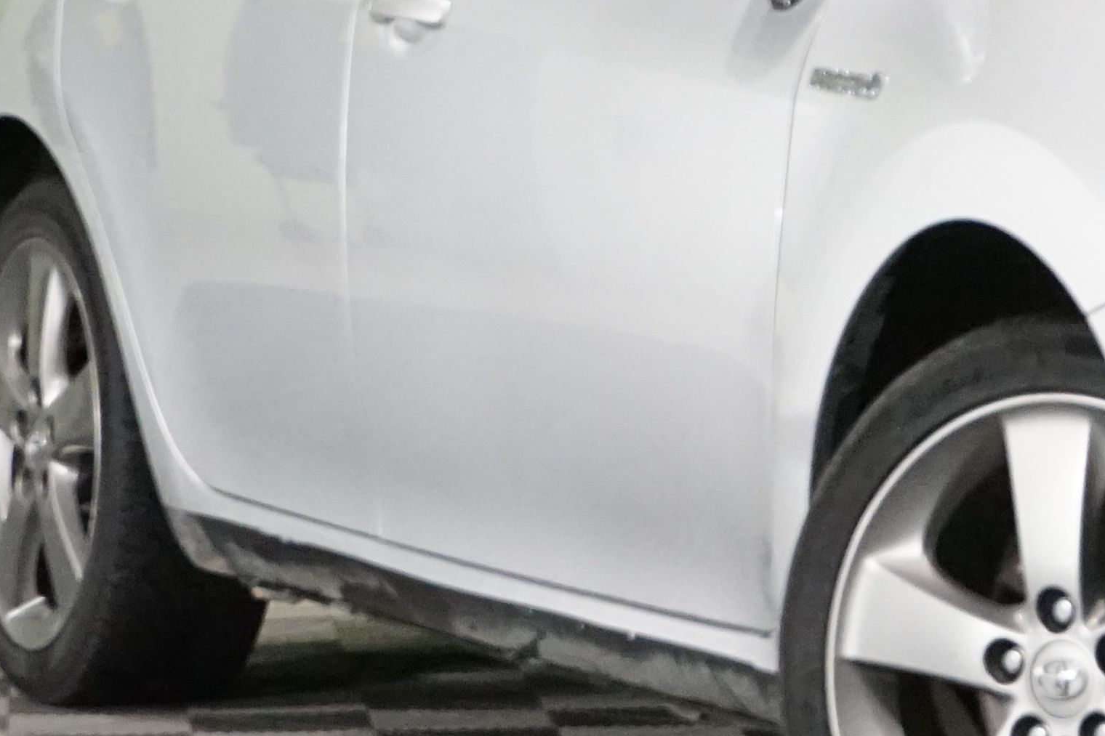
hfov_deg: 8.8
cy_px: -25
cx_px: 1536
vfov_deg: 6.0
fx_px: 7028
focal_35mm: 229
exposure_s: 1/125
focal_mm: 58
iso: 6400
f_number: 8
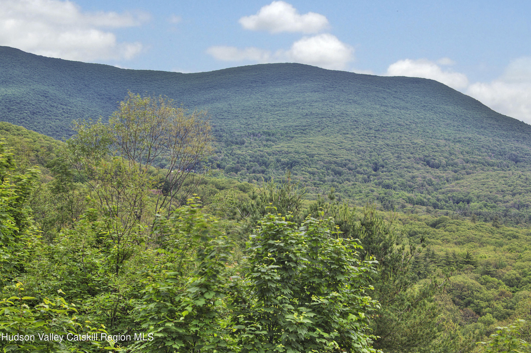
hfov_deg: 33.4
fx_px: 884
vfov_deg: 22.6
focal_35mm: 60
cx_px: 266
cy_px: 176
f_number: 14
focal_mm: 40
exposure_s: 1/30
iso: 200
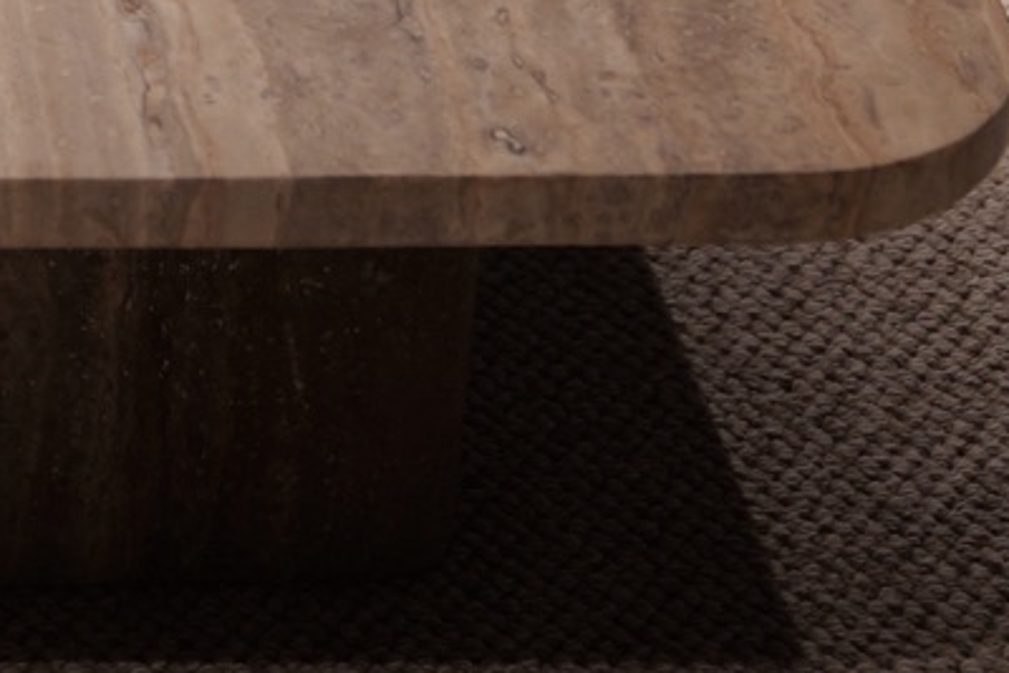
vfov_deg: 6.4
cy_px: -691
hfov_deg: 9.2
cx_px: -1102
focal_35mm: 207
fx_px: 5804
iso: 320
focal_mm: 46
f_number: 2.8
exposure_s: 1/50
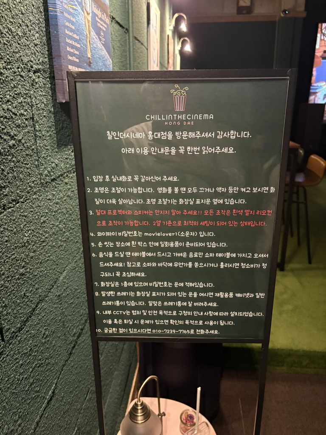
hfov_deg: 53.1
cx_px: 163
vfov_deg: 67.3
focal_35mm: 26
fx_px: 326
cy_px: 218
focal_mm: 5.96
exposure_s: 1/30
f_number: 1.6
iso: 800
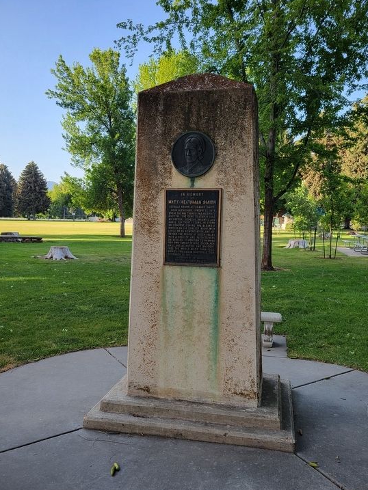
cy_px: 270
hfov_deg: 48.2
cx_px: 201
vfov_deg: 61.5
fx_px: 411
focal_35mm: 29
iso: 40
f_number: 1.8
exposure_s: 1/370
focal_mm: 5.4
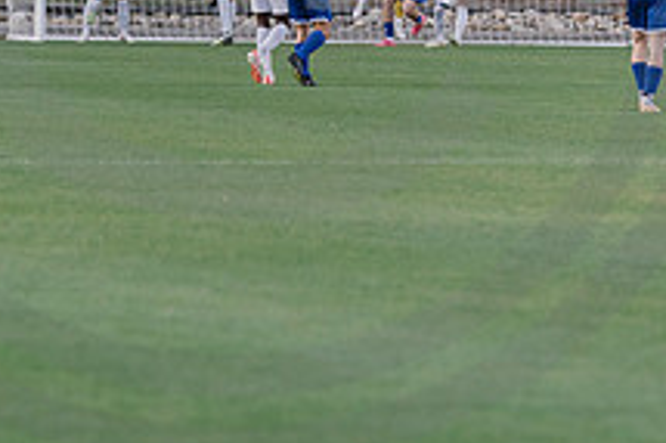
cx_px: 229
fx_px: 9982
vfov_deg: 2.5
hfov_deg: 3.8
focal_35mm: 540
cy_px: -79
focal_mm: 200
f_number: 3.5
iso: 1250
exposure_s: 1/1250
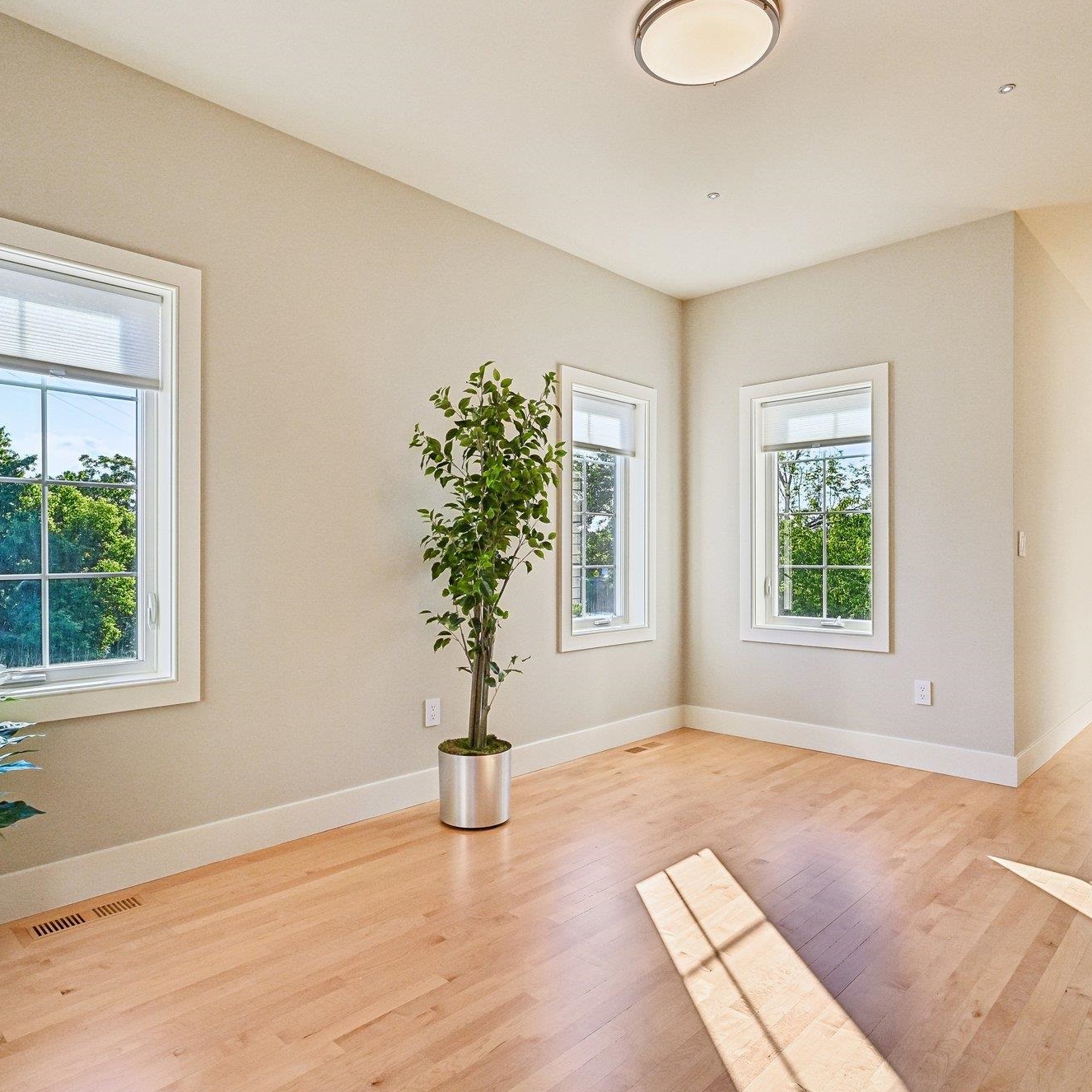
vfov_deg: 72.1
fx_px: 749
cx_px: 530
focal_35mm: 21
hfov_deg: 72.1
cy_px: 556
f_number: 8
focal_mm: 16
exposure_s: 1/320
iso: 400
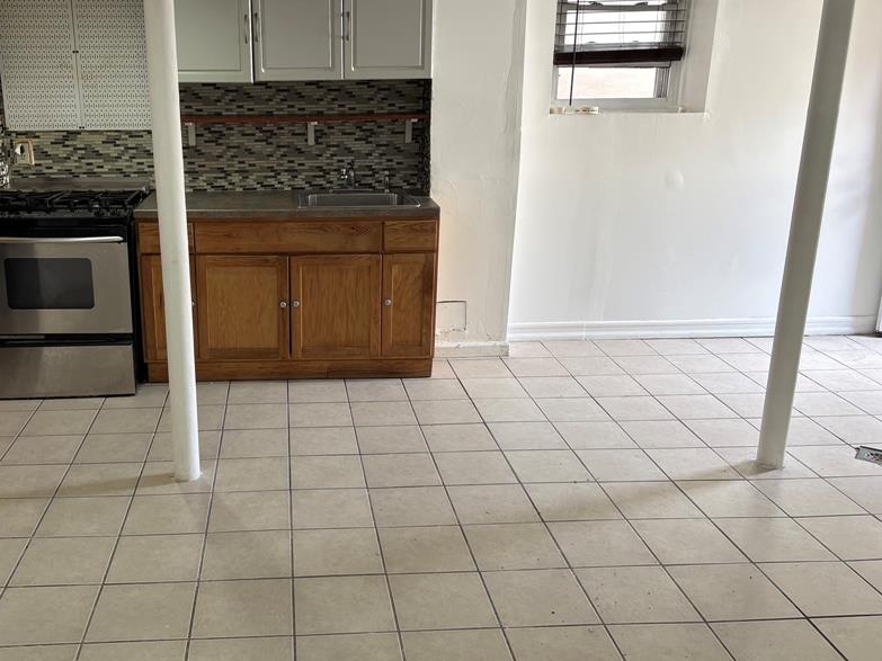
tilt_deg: -15.7
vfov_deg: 41.8
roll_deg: +0.3
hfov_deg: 53.4
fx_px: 866
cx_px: 333
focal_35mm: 34
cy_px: 324
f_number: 1.6
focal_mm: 5.96
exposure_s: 1/60
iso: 100
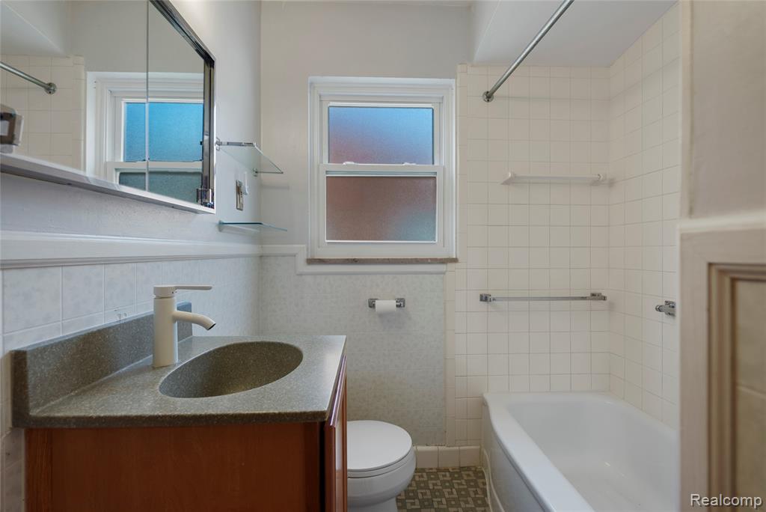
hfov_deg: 96.7
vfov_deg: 73.8
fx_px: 341
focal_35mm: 16
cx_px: 383
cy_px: 256
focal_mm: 16
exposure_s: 1/13
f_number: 4
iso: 100
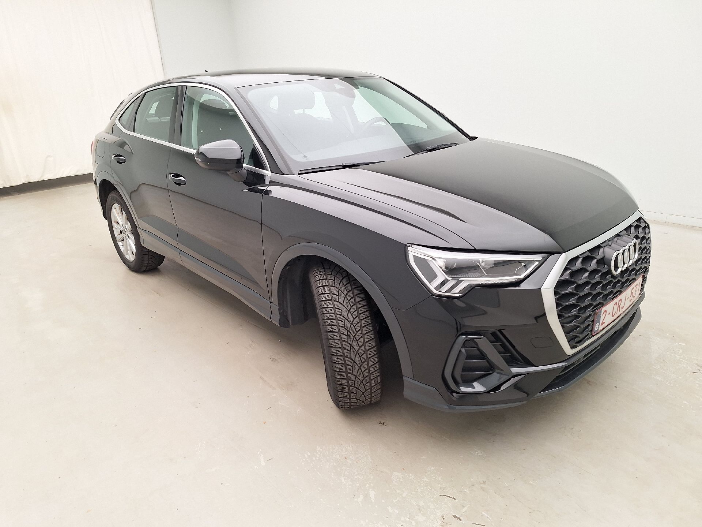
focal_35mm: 23
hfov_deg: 73.9
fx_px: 466
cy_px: 264
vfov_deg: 58.9
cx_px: 351
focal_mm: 5.54
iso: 64
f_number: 1.8
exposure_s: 1/100
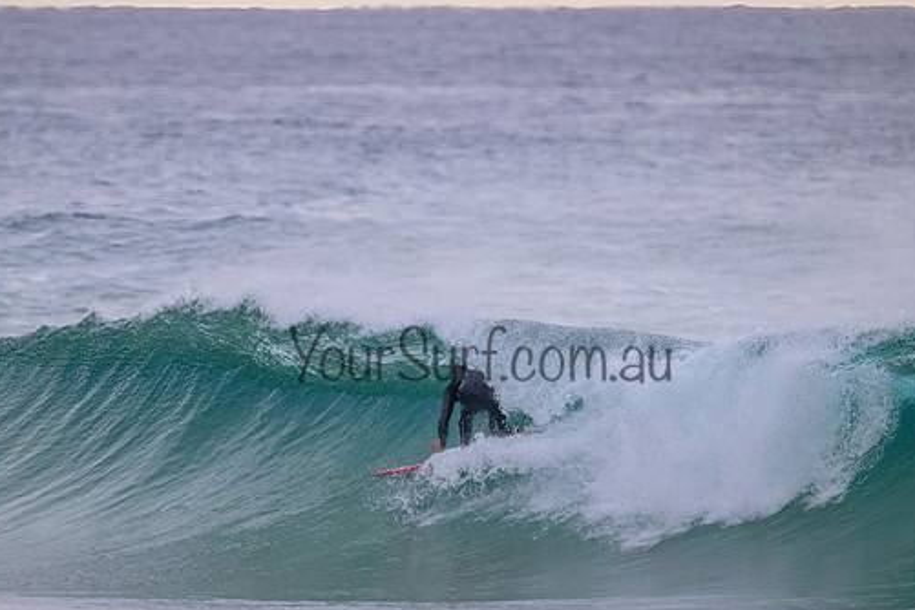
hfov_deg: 2.2
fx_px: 23534
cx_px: 479
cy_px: 339
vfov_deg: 1.5
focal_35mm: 926
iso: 5600
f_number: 11
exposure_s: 1/320
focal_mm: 800
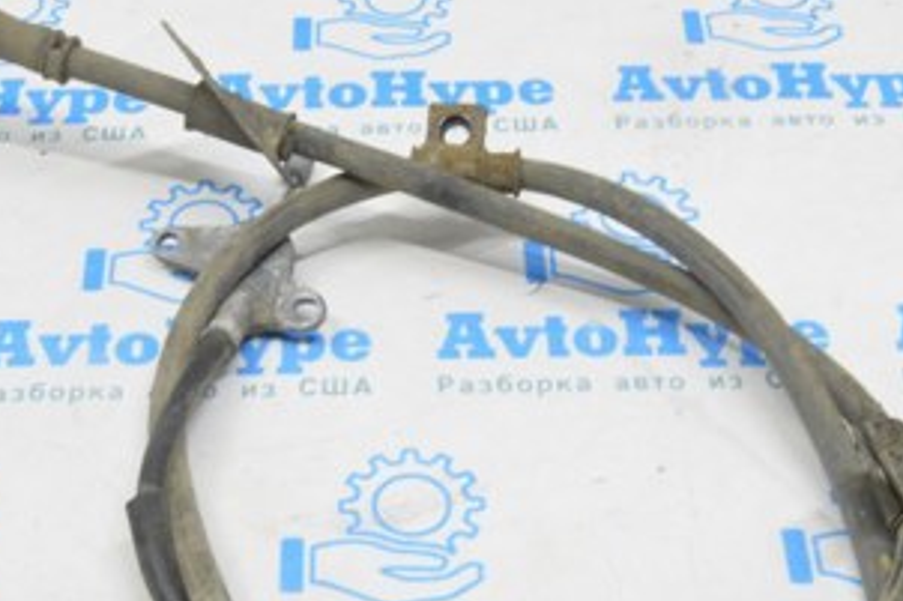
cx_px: 383
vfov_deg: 18.6
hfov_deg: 27.7
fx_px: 1831
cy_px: 381
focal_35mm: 73
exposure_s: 1/15
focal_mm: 23
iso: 6400
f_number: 20
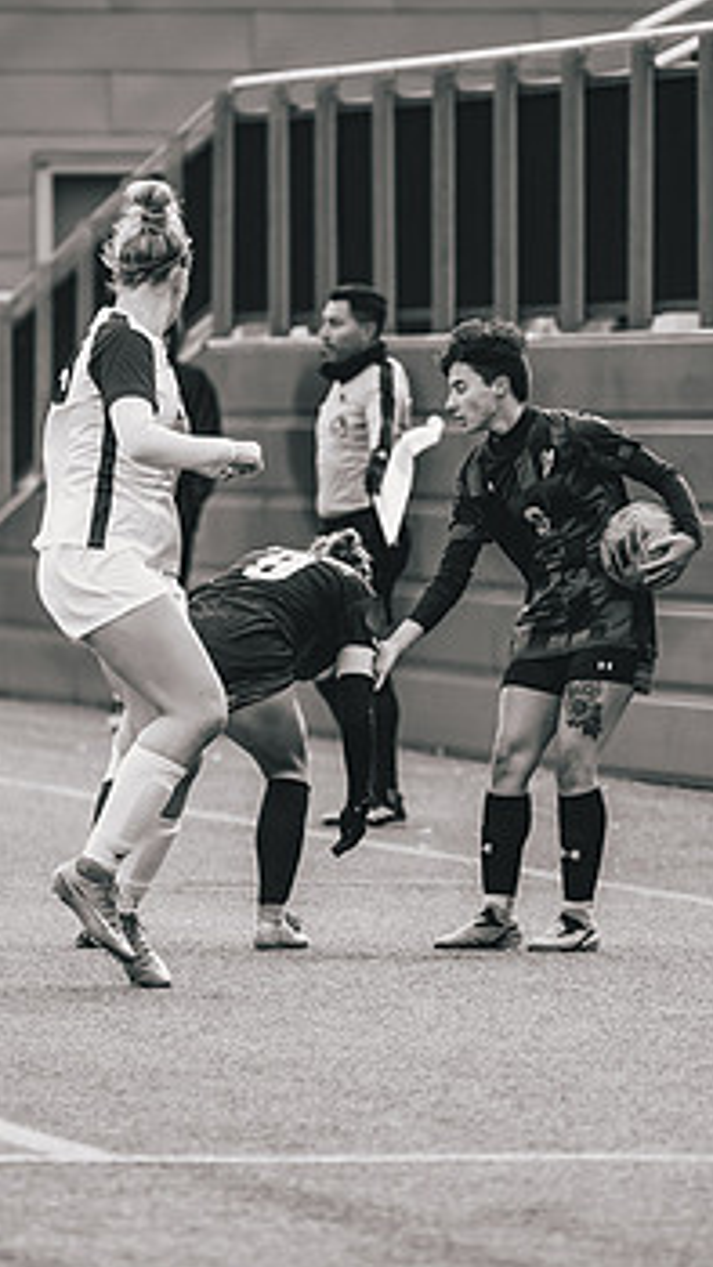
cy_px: 595
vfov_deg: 3.6
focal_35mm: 608
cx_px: 467
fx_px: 20425
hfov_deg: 2.0
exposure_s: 1/800
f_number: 6.3
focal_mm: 339
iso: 800
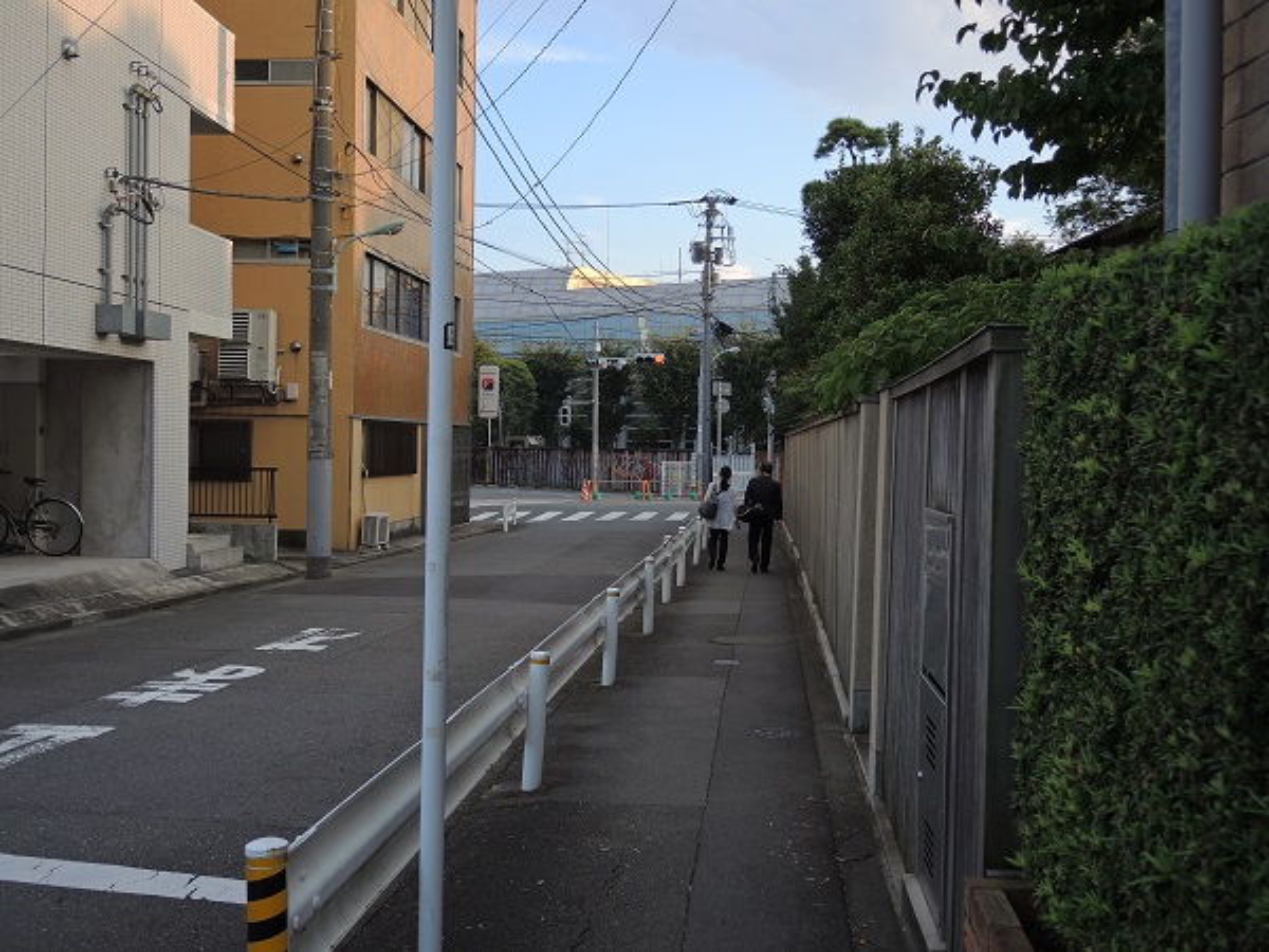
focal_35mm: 35
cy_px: 476
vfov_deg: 40.7
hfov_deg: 52.6
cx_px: 634
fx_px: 1283
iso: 80
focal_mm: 7.6
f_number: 2.2
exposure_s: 1/400
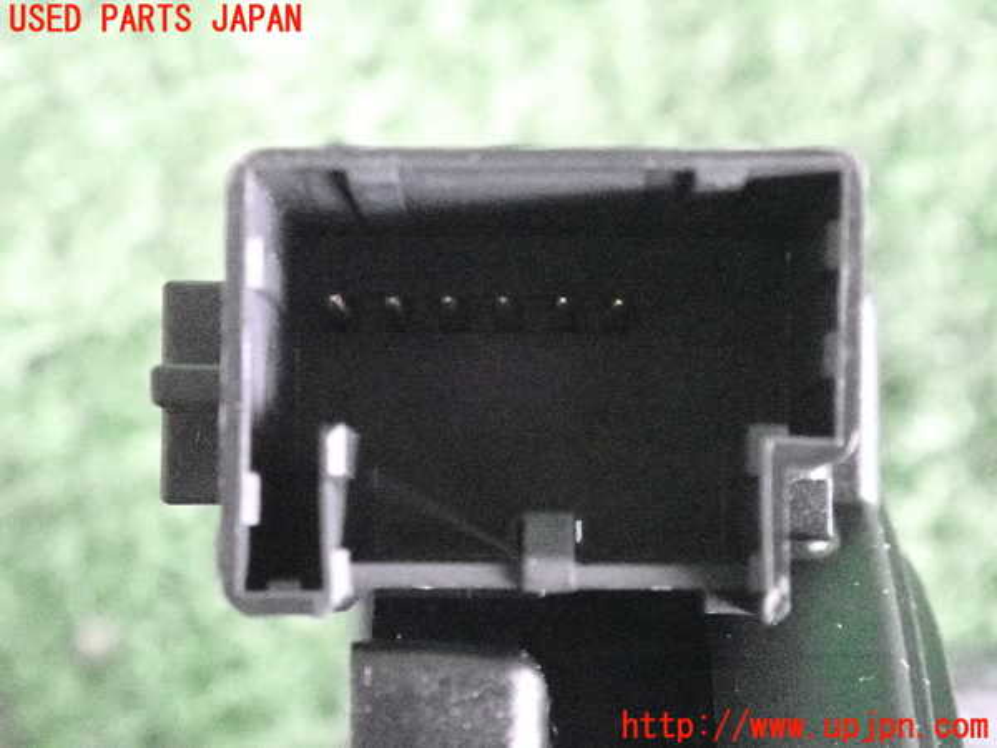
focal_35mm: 100
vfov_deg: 14.8
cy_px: 374
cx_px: 498
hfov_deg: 19.6
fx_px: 2880
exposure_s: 1/60
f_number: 4.9
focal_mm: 18
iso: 12800
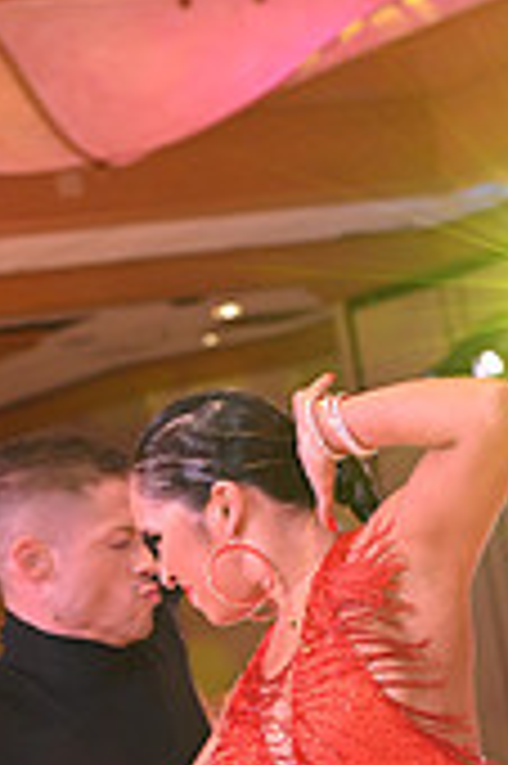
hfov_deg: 5.2
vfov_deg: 7.6
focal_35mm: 266
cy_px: 1152
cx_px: 133
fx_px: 5641
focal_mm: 78
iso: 2000
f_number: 5
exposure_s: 1/250
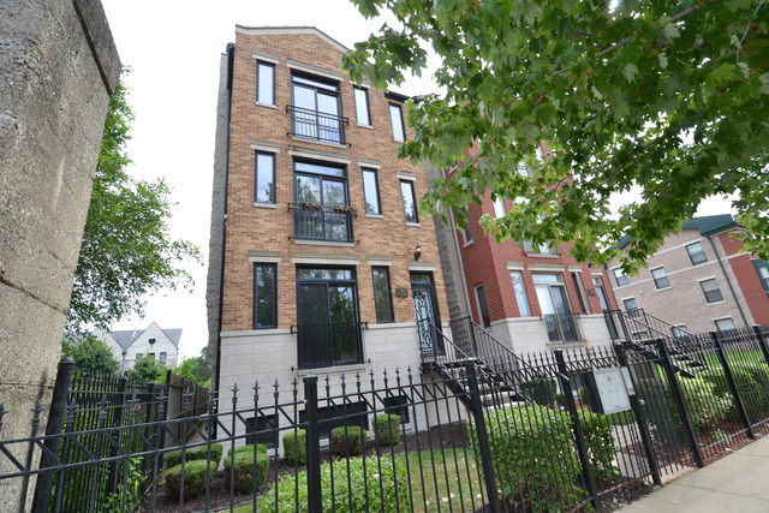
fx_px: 320
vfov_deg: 77.4
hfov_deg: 100.4
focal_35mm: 15
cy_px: 256
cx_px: 384
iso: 100
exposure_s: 1/100
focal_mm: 10
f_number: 6.3
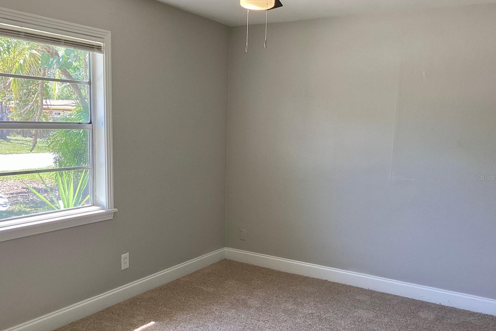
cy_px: 177
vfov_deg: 37.8
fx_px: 482
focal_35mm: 35
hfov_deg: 54.4
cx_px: 240
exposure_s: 1/120
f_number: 2.4
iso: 64
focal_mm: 3.3
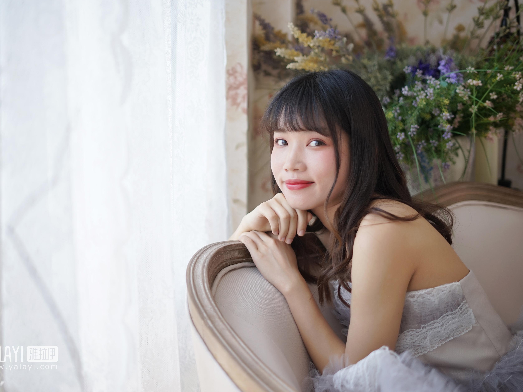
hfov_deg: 34.9
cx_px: 227
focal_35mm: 55
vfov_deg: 26.6
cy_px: 196
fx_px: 831
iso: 200
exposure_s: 1/400
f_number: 1.8
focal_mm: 50
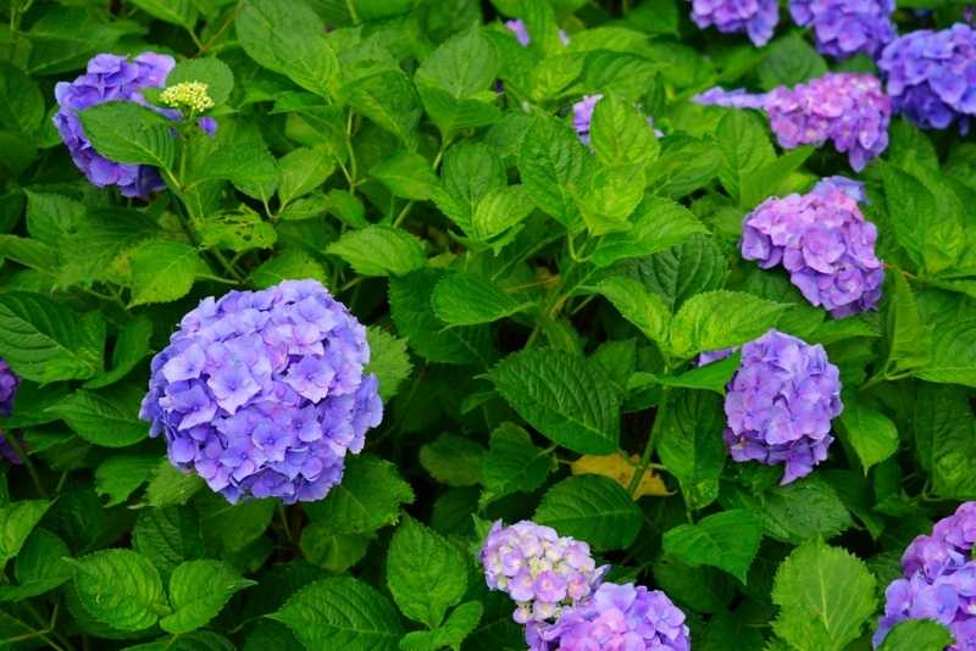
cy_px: 326
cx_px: 488
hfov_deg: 28.8
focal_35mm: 70
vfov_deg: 19.5
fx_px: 1898
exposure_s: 1/750
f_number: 5.6
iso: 2500
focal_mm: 70
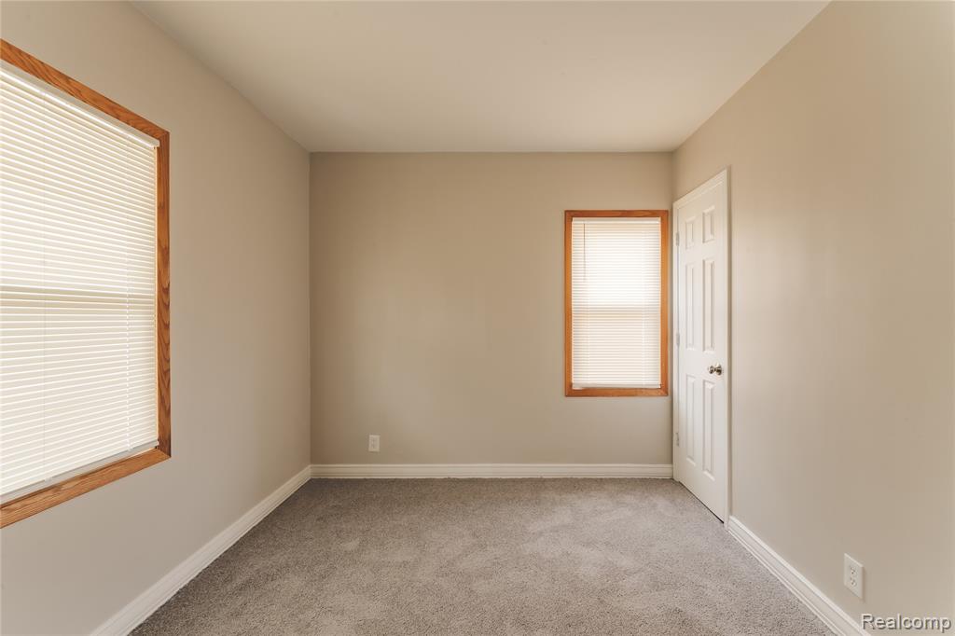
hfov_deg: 104.3
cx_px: 478
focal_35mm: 14
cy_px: 318
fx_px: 371
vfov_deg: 81.2
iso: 250
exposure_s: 1/2
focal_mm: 14
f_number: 18
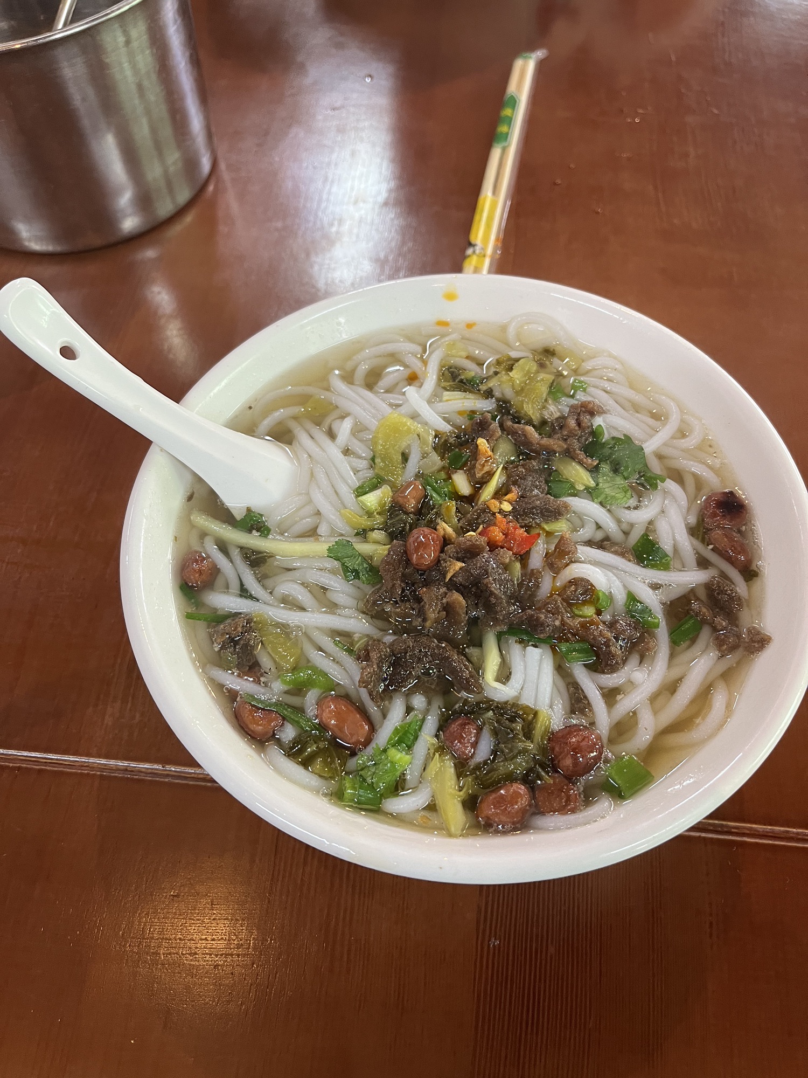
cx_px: 404
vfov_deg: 67.3
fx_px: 809
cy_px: 539
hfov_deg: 53.1
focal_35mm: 26
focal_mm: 5.1
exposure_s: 1/60
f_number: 1.6
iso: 200
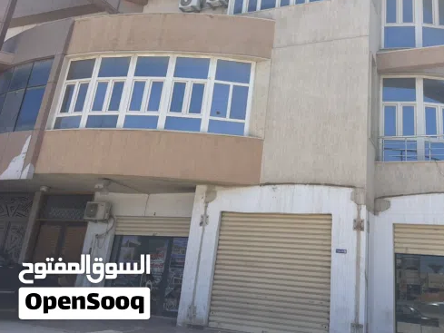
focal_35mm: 34
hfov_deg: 53.1
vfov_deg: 41.5
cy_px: 123
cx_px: 287
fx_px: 436
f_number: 1.5
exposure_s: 1/3571
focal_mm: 5.7
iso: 50
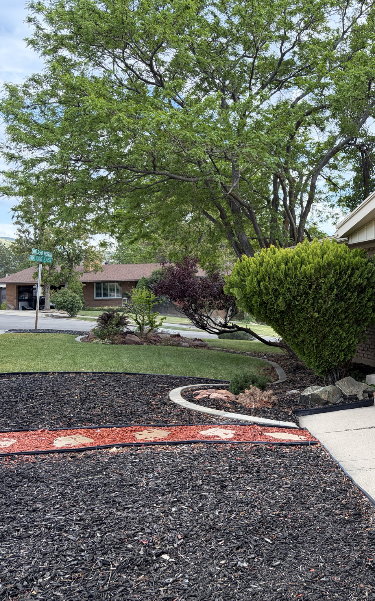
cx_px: 362
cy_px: 300
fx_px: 605
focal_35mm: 37
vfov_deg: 52.8
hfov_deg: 32.1
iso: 64
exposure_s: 1/500
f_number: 1.6
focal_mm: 5.96
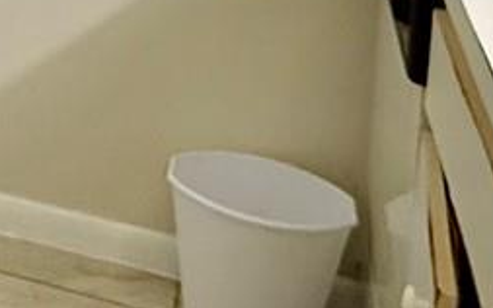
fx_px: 1263
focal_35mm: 94
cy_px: -355
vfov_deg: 12.0
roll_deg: -3.7
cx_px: -255
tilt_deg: -5.4
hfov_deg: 19.2
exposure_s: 1/60
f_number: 2.2
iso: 320
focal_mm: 2.22
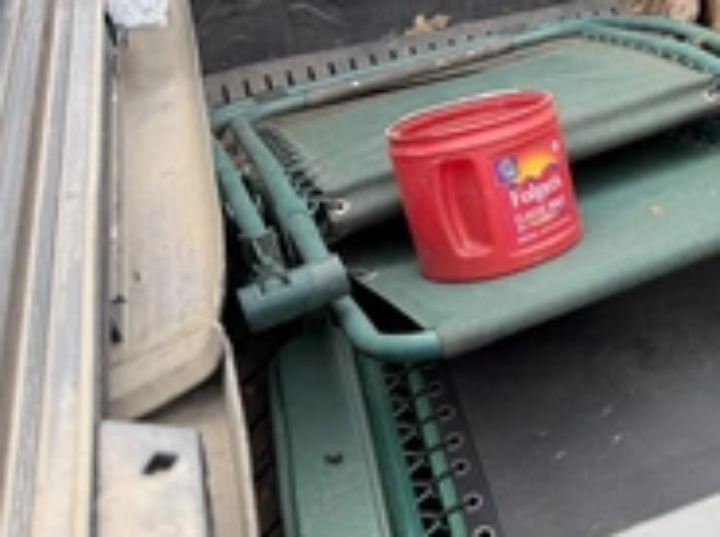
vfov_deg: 27.4
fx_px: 1079
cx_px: 720
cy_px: 109
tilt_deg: -34.2
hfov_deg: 33.7
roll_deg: +0.7
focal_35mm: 52
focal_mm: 6.76
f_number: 1.78
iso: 80
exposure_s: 1/849
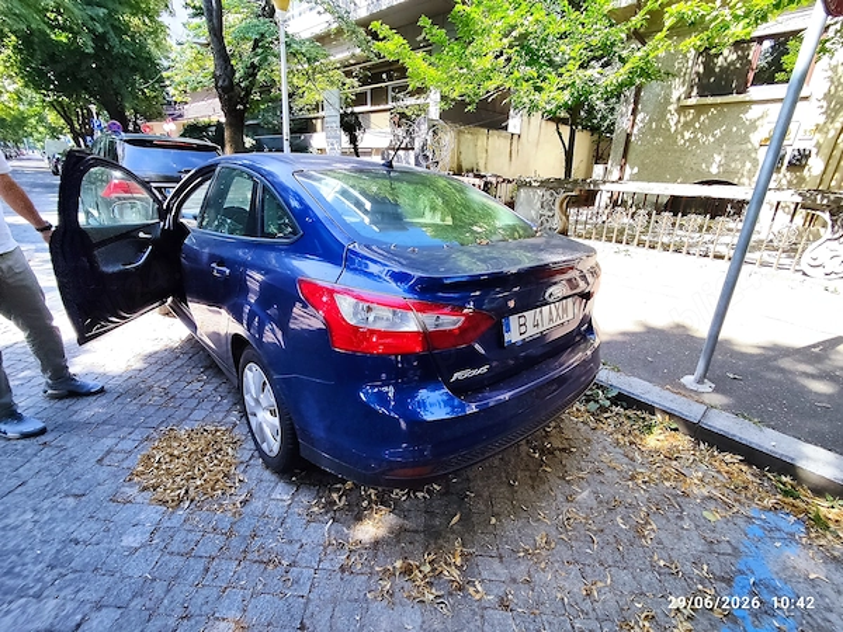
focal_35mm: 15
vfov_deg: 81.7
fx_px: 365
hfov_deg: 98.2
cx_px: 422
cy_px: 316
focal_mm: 1.6
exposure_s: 1/178
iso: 50
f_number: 2.2
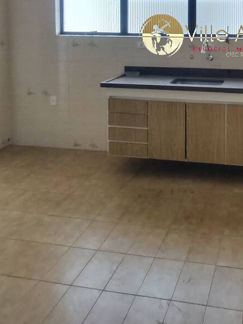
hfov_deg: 50.6
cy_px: 37
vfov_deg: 61.2
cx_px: 218
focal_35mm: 24
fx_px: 225
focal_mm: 2.24
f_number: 2.2
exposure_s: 1/59.9
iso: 211
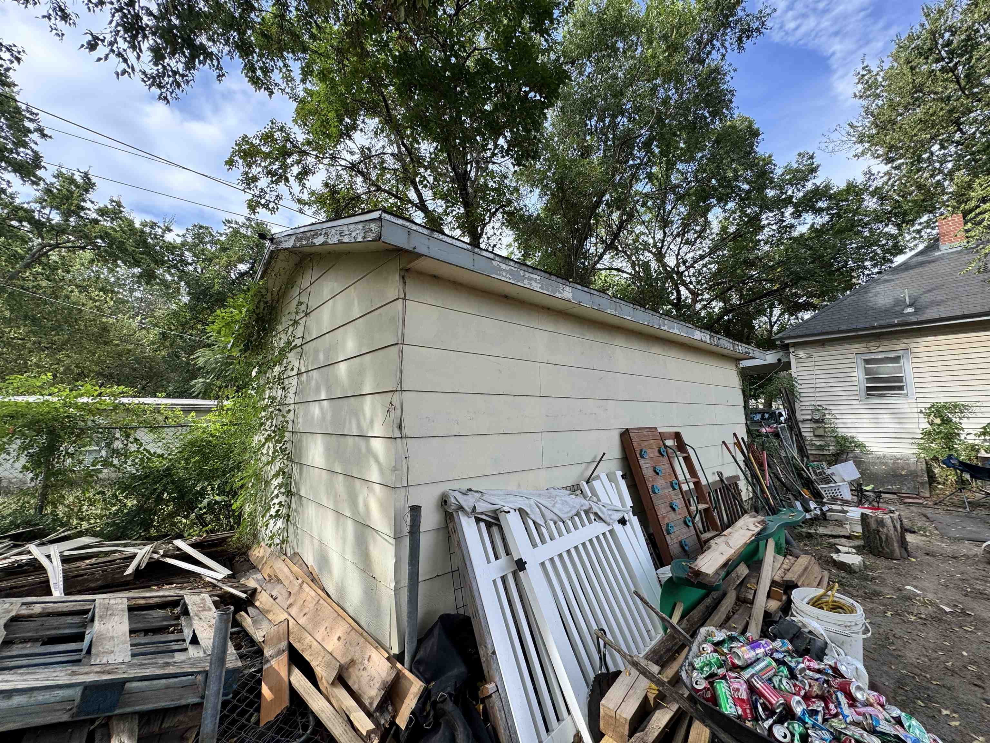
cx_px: 495
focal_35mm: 14
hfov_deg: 102.1
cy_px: 372
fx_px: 400
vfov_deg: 85.7
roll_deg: +0.0
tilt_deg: +6.7
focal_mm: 2.22
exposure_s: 1/403
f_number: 2.2
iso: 40
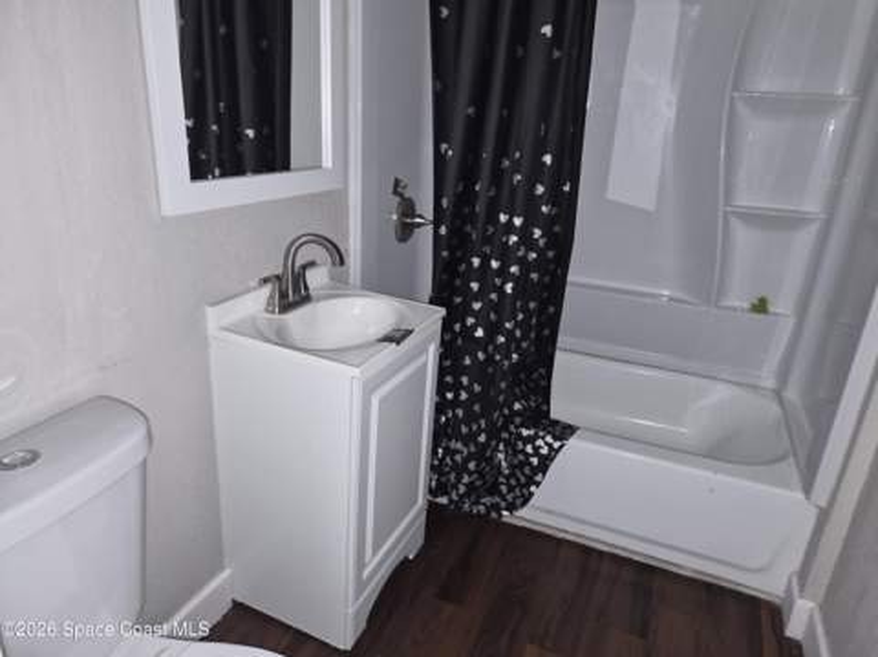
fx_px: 583
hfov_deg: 74.0
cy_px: 328
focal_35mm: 23
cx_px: 439
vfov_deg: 58.8
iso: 125
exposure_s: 1/18
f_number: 1.8
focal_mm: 5.4
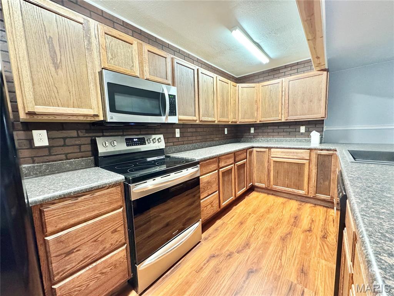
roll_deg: +1.7
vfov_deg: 85.7
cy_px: 148
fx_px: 159
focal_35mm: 14
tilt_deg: -7.1
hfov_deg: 102.1
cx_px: 197
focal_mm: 2.22
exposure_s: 1/60
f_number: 2.2
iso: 800
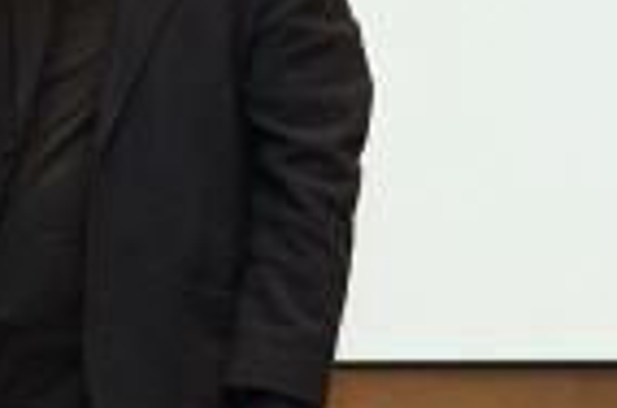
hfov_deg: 11.6
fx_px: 3044
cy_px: 295
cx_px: 313
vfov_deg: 7.7
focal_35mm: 178
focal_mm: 36
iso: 800
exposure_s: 1/100
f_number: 5.6
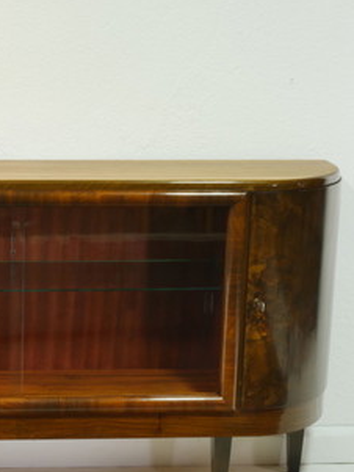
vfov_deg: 23.0
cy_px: 254
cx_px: 16
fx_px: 1158
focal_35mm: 85
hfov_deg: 17.1
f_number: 22
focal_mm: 25
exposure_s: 1/1.6
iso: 200
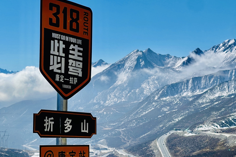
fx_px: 603
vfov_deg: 14.8
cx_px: 106
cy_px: 43
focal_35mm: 92
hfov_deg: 22.1
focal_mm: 7.5
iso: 32
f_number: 2.2
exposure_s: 1/4386
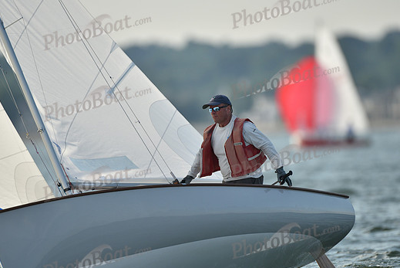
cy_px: 131
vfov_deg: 2.1
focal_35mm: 670
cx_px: 192
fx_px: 7450
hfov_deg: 3.1
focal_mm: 600
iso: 250
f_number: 4
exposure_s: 1/2000
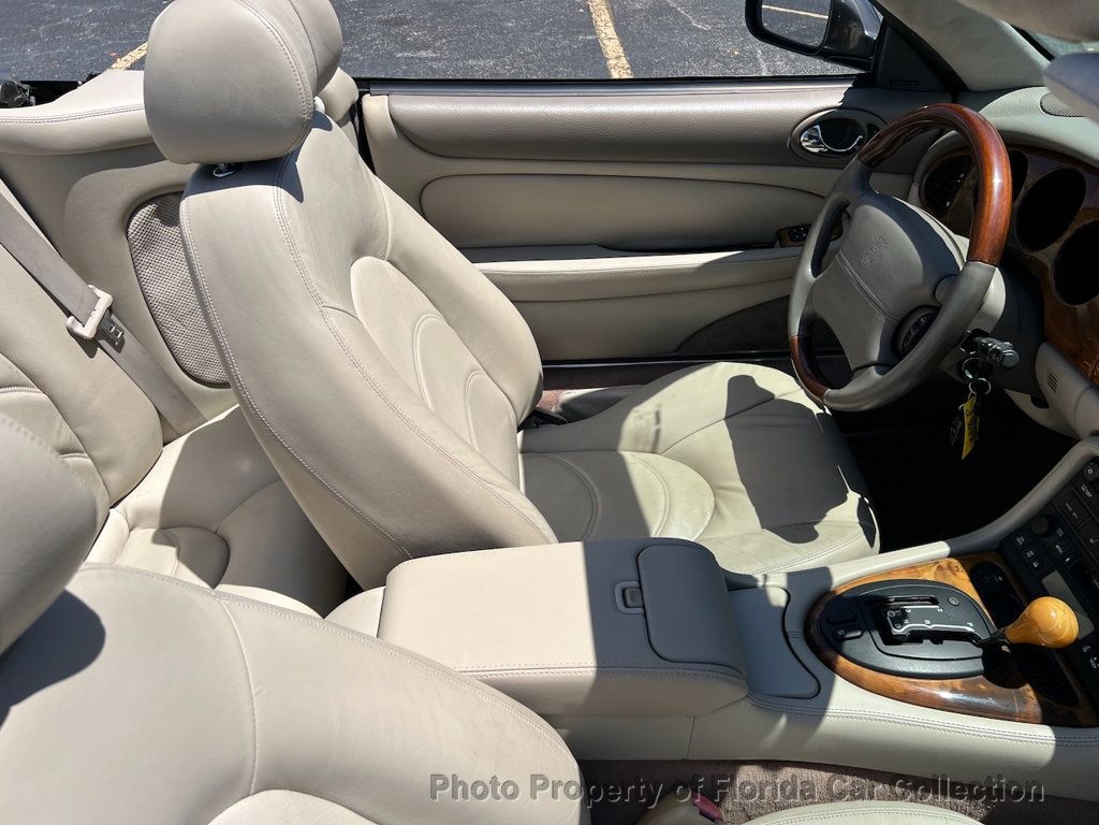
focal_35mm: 26
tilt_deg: -36.4
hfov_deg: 67.3
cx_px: 550
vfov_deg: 53.1
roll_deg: +2.6
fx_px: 825
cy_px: 412
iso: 50
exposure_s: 1/4115
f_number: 1.5
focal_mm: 5.7
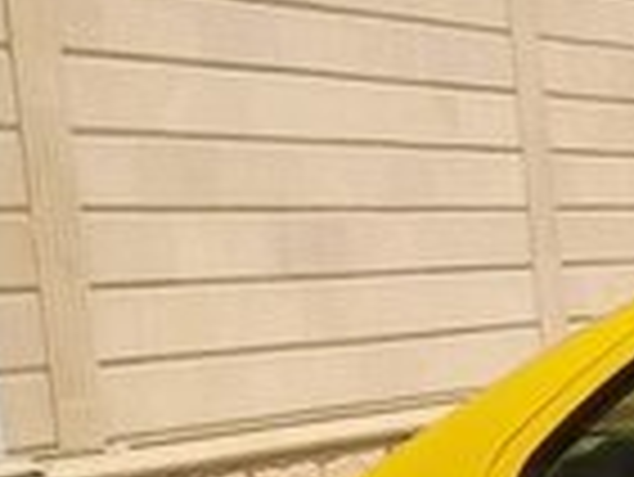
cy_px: 668
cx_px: 1398
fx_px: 2658
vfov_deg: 10.0
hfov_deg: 11.7
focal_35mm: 145
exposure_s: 1/2123
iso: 50
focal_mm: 3.3
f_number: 2.2
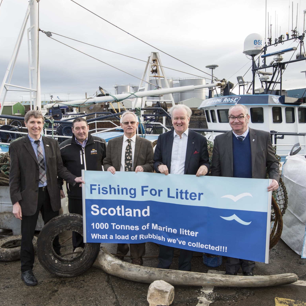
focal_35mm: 30
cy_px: 149
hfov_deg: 54.6
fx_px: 297
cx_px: 147
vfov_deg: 54.6
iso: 400
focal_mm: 15
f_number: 7.1
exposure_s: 1/125
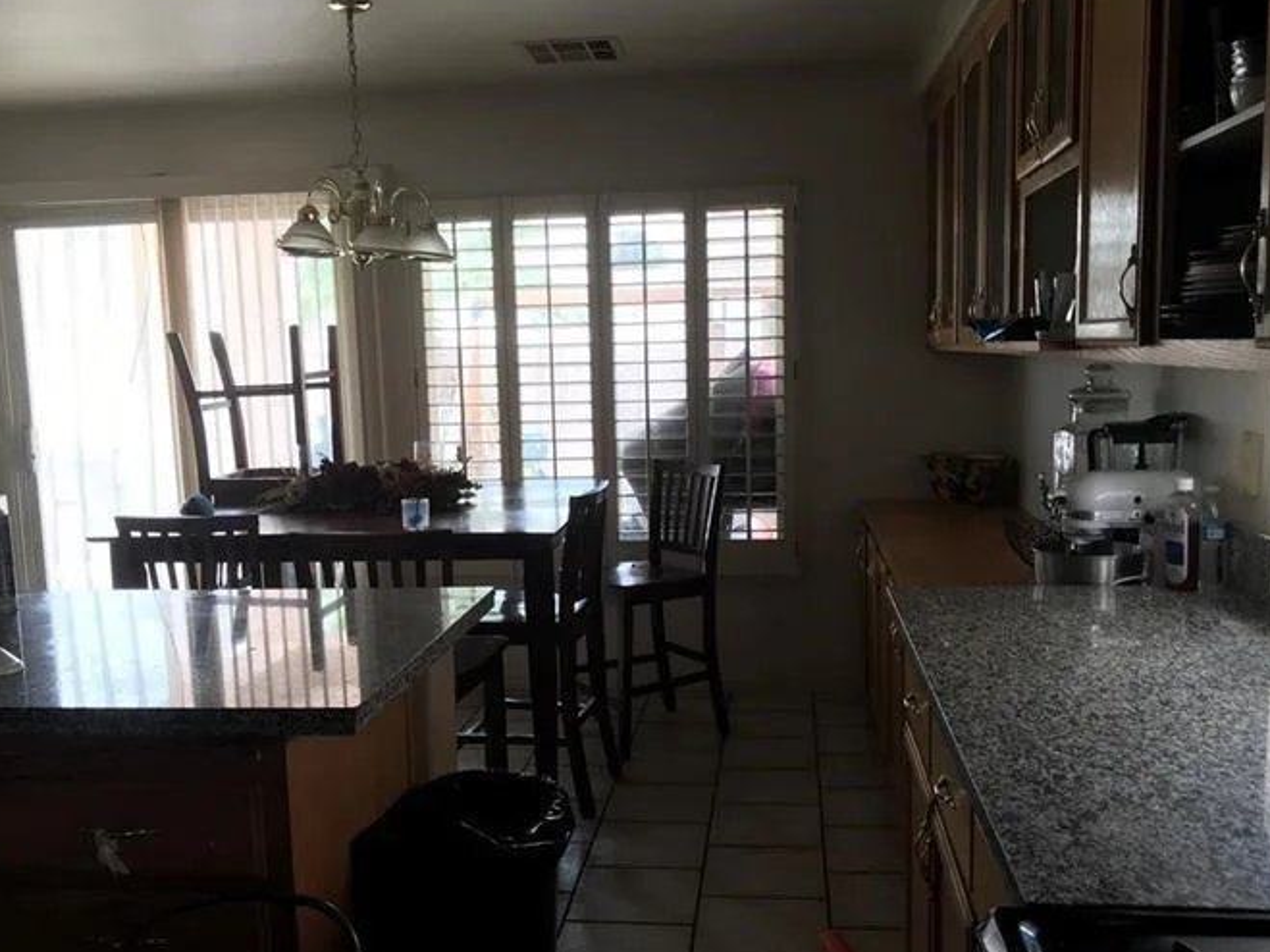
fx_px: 1247
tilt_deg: -8.5
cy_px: 526
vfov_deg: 41.7
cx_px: 617
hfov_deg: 54.0
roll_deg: +1.8
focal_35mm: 34
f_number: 1.8
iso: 40
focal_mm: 3.99
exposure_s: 1/120
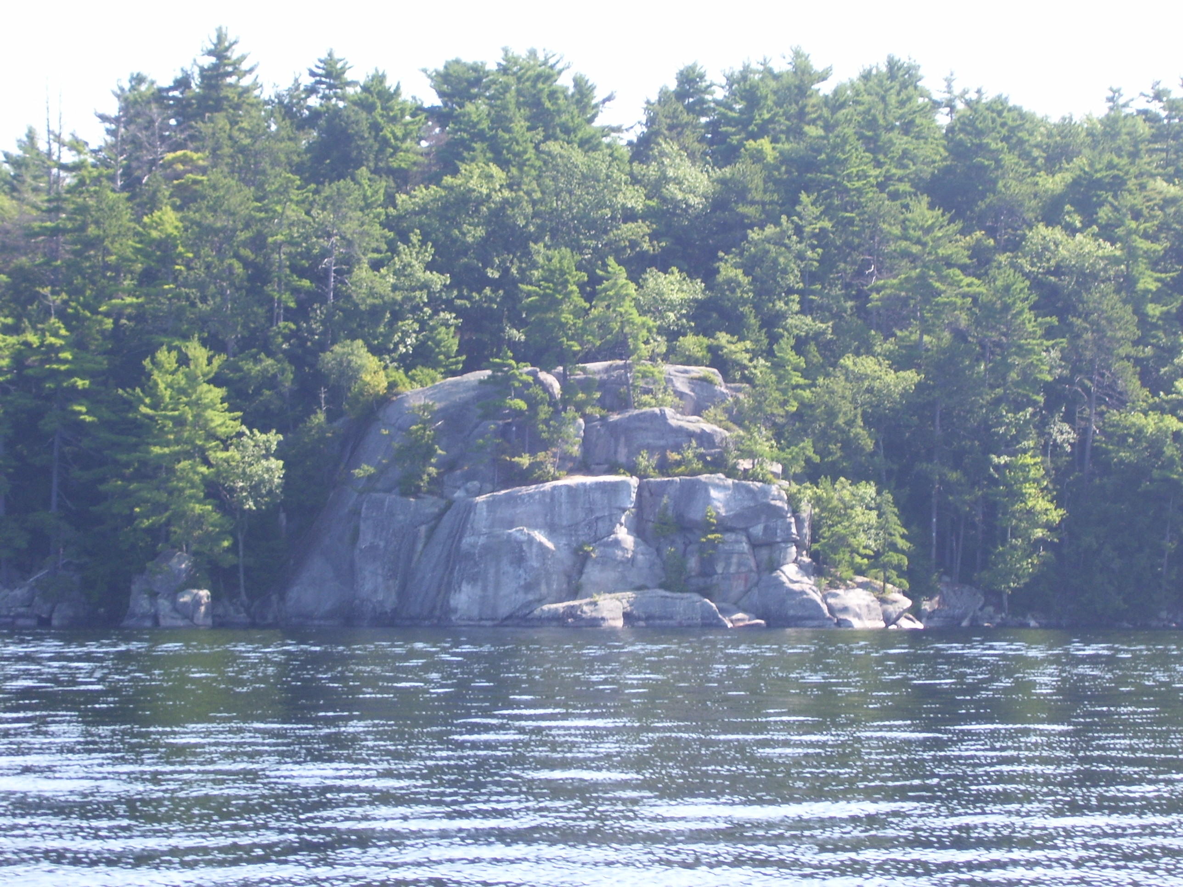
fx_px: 3793
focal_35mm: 111
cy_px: 444
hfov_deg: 17.7
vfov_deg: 13.3
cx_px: 592
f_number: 4.6
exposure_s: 1/125
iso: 80
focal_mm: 18
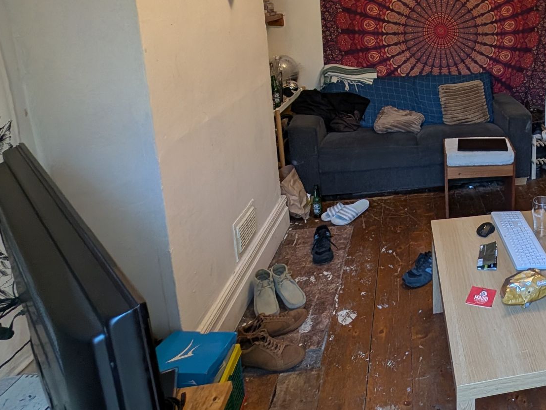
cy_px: 79
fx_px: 410
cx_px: 486
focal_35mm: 26
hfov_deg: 58.2
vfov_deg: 49.8
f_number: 1.95
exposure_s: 1/23.8
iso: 79
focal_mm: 2.23
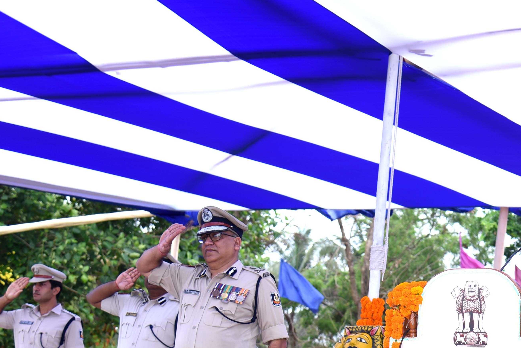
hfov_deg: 21.7
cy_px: 301
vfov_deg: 14.7
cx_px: 448
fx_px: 1332
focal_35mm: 92
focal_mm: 40
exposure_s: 1/200
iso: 125
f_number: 4
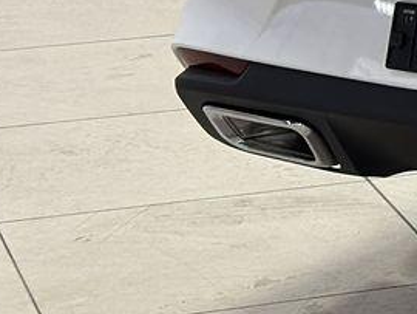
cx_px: 1039
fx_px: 3087
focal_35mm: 256
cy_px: -62
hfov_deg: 7.2
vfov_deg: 5.8
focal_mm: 6.86
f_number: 1.78
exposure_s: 1/100
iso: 64
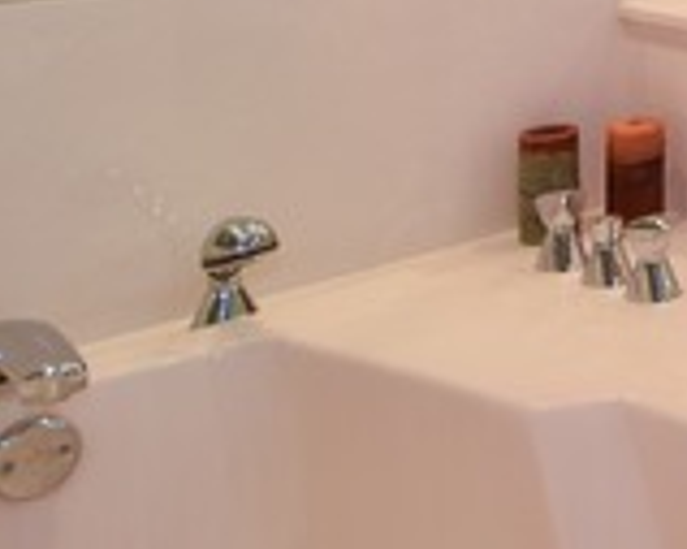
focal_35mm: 68
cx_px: 1378
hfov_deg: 18.3
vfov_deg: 19.7
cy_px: -257
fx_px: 1382
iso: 200
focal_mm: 12
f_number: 8
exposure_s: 1/20
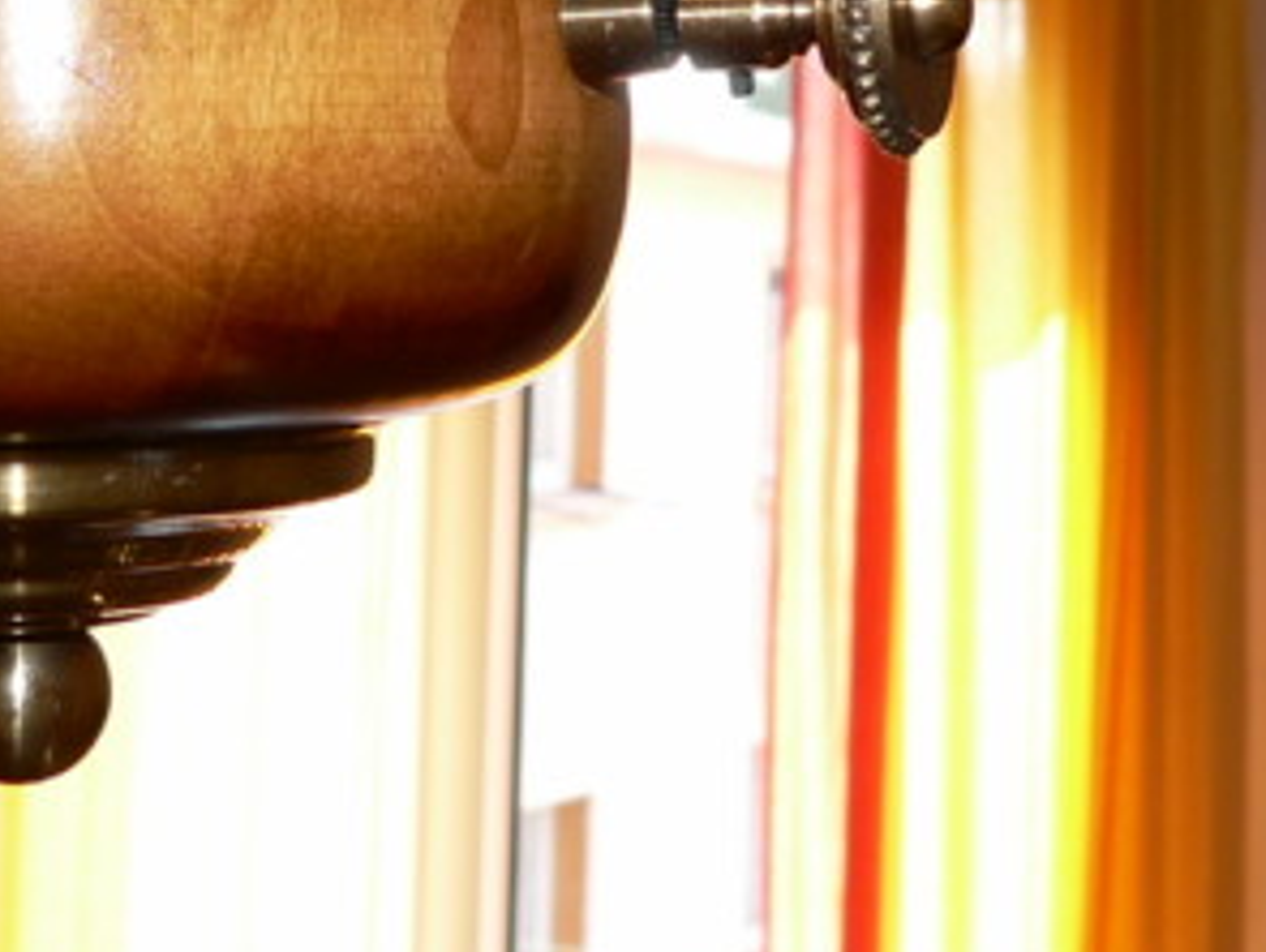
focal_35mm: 78
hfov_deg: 24.9
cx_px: 476
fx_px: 2856
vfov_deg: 18.3
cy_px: -51
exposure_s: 1/60
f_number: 2.8
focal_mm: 6
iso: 80
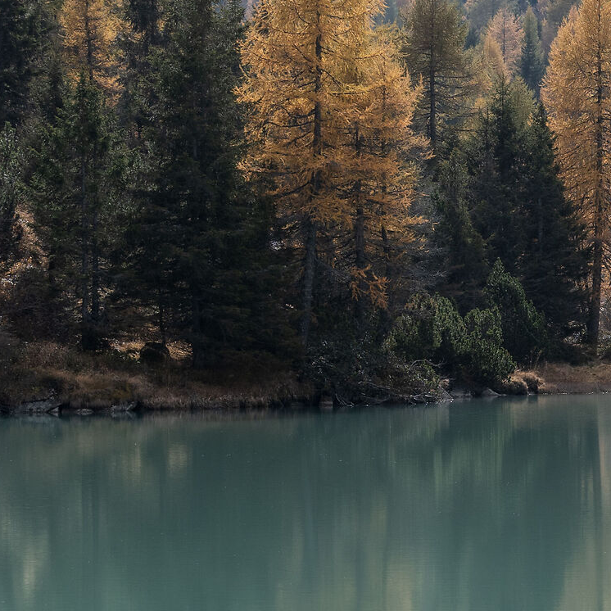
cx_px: 822
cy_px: 310
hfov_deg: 8.4
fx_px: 4094
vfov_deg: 8.5
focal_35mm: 205
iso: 125
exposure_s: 1/320
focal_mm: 50
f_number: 9
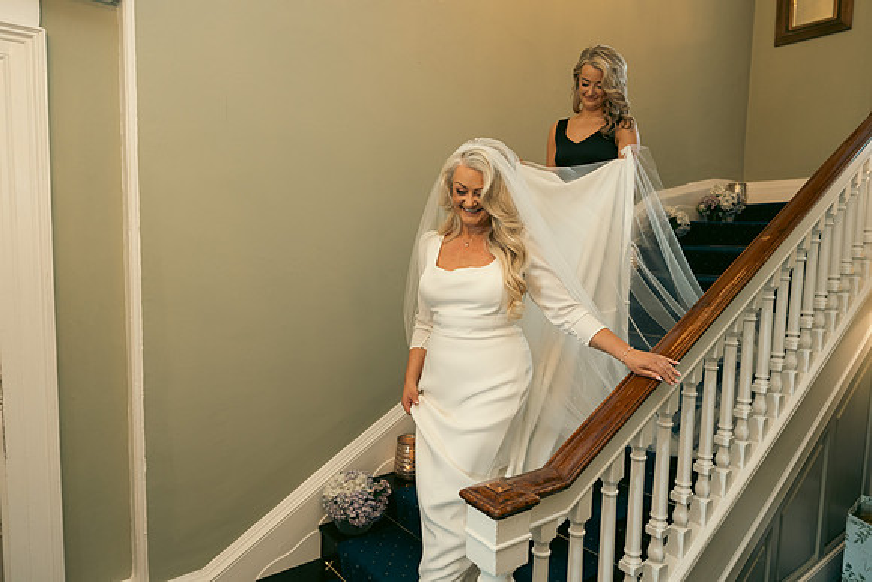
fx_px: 581
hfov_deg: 73.7
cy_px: 291
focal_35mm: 24
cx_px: 436
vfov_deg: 53.2
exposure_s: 1/160
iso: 1250
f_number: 3.5
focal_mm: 24
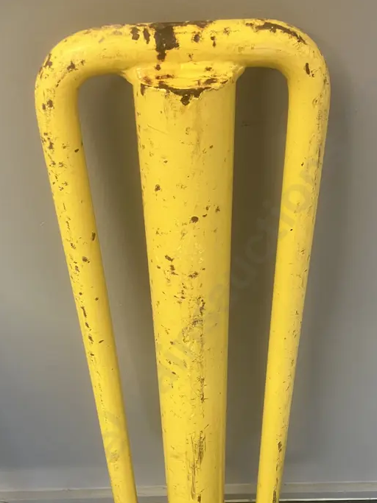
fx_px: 610
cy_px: 327
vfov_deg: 44.3
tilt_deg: -52.1
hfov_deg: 34.3
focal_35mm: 42
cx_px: 200
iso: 200
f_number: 1.8
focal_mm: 3.99
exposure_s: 1/50
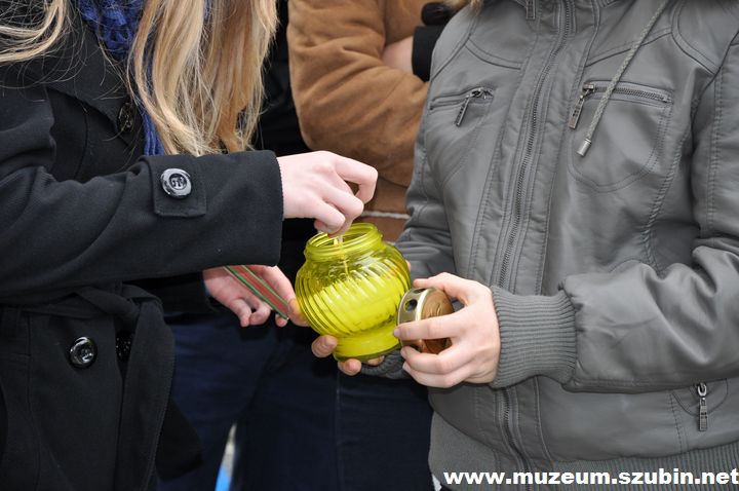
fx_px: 3229
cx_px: 370
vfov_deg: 8.7
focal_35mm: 158
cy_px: 246
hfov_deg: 13.1
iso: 500
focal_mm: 105
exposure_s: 1/125
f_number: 5.6
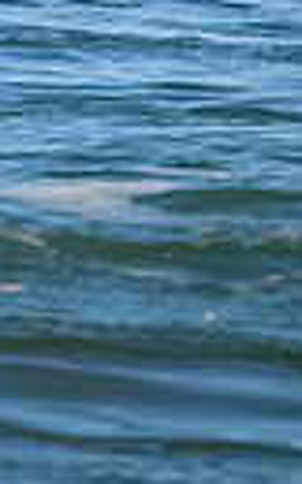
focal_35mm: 3750
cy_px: -162
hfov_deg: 0.3
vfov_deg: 0.6
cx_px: -328
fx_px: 49493
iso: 2200
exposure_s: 1/2000
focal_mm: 800
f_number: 11
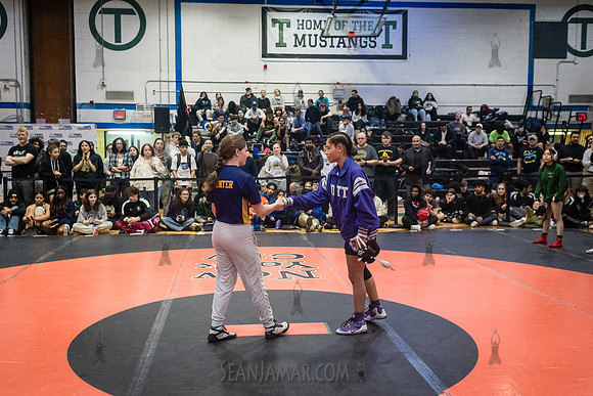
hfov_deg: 51.9
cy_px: 198
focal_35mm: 37
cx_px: 287
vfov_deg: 36.0
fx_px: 609
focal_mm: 35
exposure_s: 1/400
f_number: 4
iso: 6400
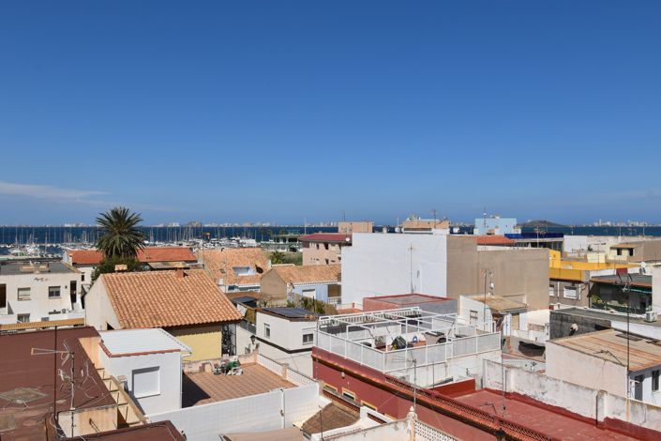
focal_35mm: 30
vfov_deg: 43.6
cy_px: 220
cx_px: 330
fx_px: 551
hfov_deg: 61.9
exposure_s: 1/500
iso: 100
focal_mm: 20
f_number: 11
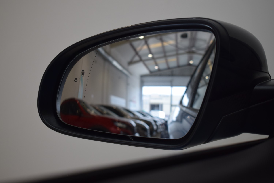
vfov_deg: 23.8
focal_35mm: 57
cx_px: 137
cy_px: 92
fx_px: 434
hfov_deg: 35.1
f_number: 6.3
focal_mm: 38
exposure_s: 1/160
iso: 400
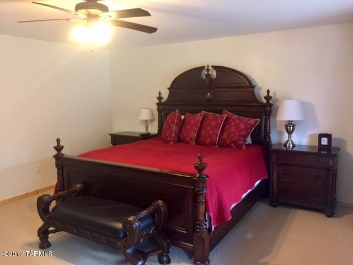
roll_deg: +1.3
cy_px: 132
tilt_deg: -8.1
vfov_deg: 48.2
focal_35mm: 29
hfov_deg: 61.7
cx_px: 176
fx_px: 296
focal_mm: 4.15
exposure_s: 1/15
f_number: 2.2
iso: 125
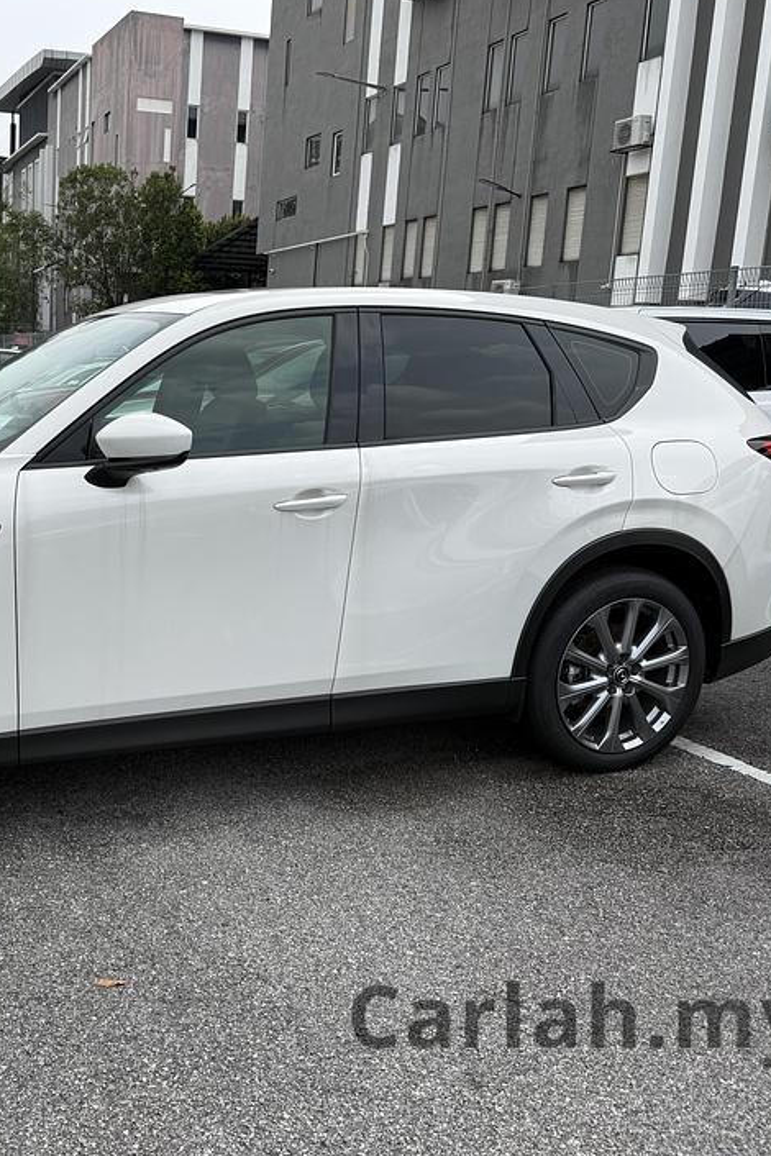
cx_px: 112
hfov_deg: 37.0
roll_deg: -2.1
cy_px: 567
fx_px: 1092
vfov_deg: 55.8
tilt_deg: -9.2
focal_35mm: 34
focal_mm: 6.76
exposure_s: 1/3584
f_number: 1.78
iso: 100
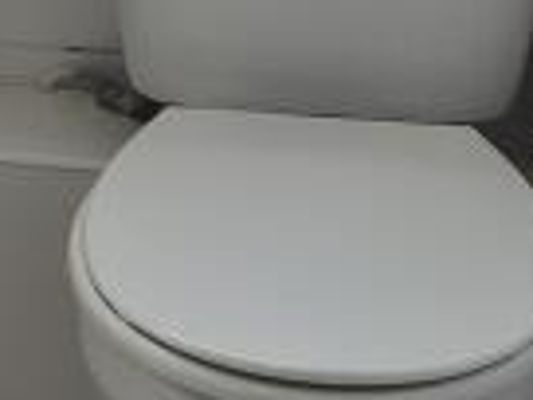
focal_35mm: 173
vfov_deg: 8.3
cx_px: -255
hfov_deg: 11.0
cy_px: -251
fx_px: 2664
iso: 25
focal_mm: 5.4
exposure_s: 1/206
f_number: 1.8
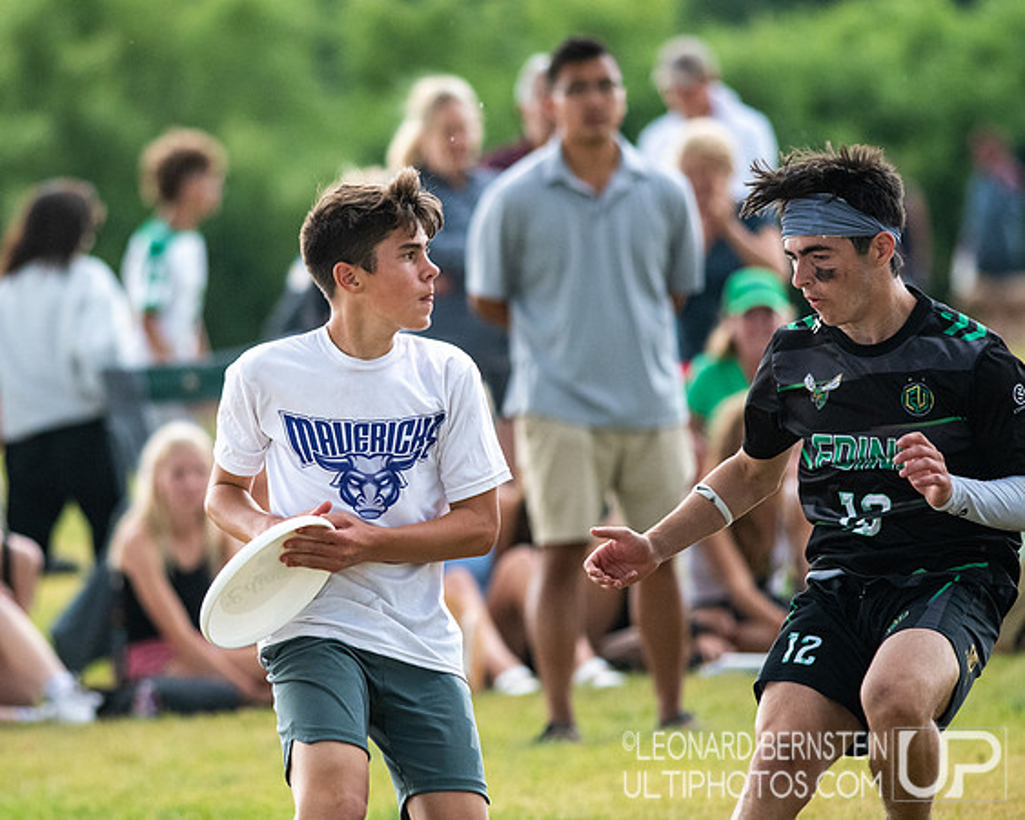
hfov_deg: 3.6
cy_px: 385
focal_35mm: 538
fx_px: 16316
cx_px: 372
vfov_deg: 2.9
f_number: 4
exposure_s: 1/2000
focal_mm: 300
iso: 1600
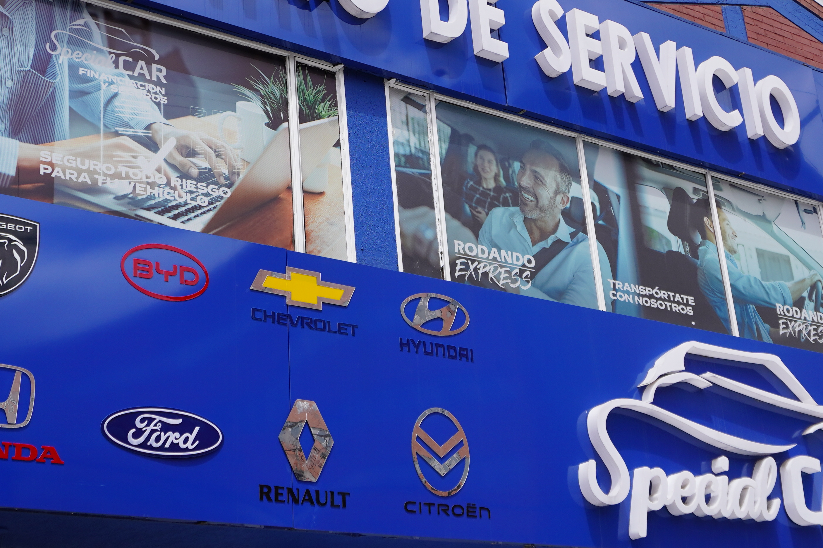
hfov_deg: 31.4
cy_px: 158
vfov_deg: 21.1
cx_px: 414
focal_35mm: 64
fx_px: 1463
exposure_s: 1/640
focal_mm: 20
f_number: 5.6
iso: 100
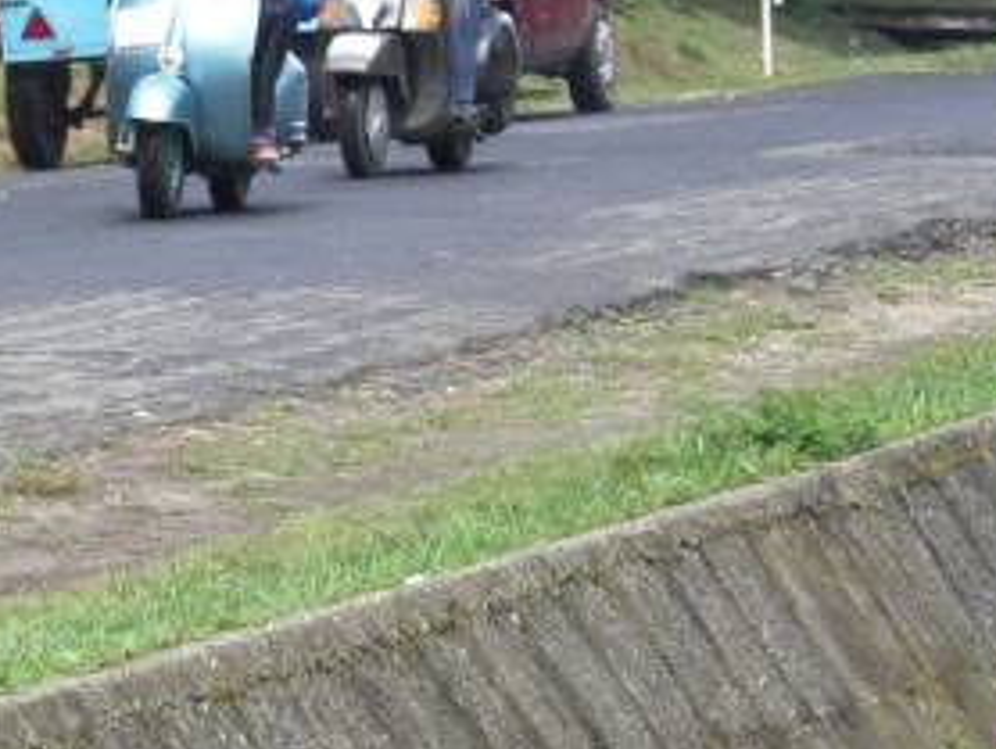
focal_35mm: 351
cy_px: 61
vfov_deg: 4.2
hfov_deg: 5.6
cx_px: -326
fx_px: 10108
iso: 400
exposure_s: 1/1250
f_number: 3.2
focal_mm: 31.6
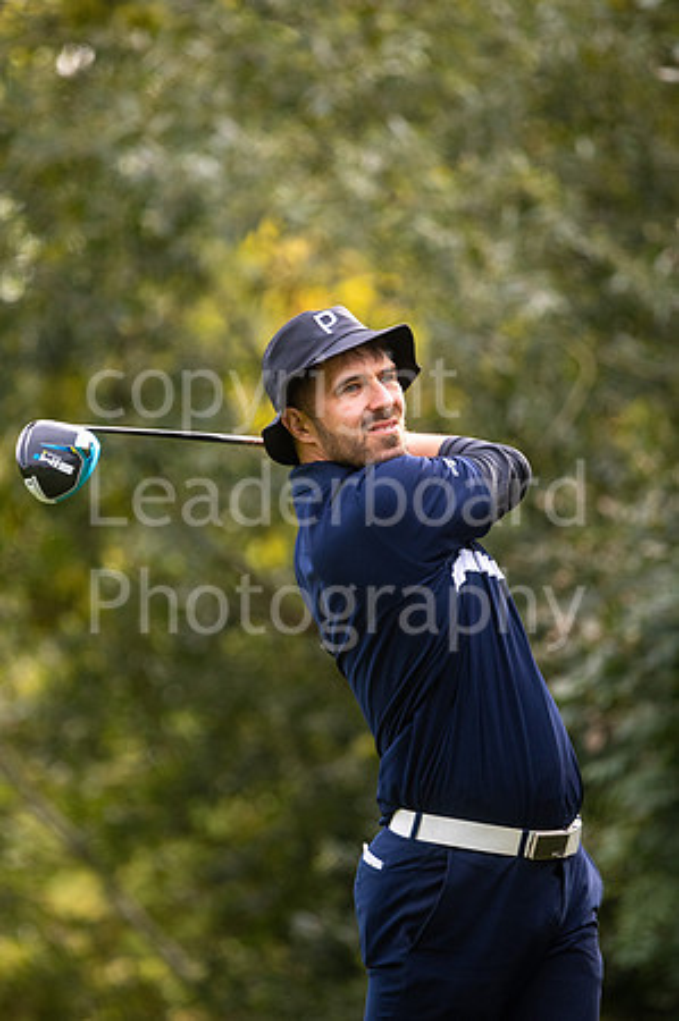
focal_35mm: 450
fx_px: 12760
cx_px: 340
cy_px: 510
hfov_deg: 3.0
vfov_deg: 4.6
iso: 400
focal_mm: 300
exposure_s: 1/800
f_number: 4
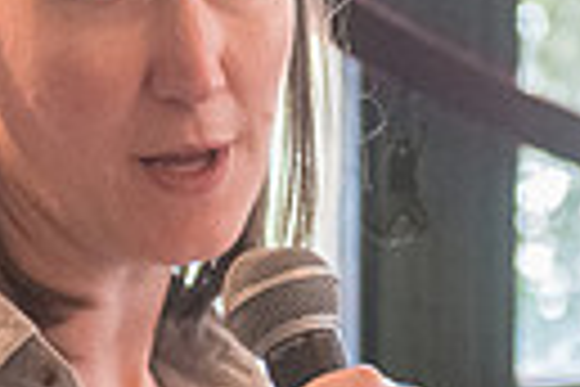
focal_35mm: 394
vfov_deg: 3.5
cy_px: 160
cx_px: 329
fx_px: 6347
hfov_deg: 5.2
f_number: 3.5
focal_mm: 80
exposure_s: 1/200
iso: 5000
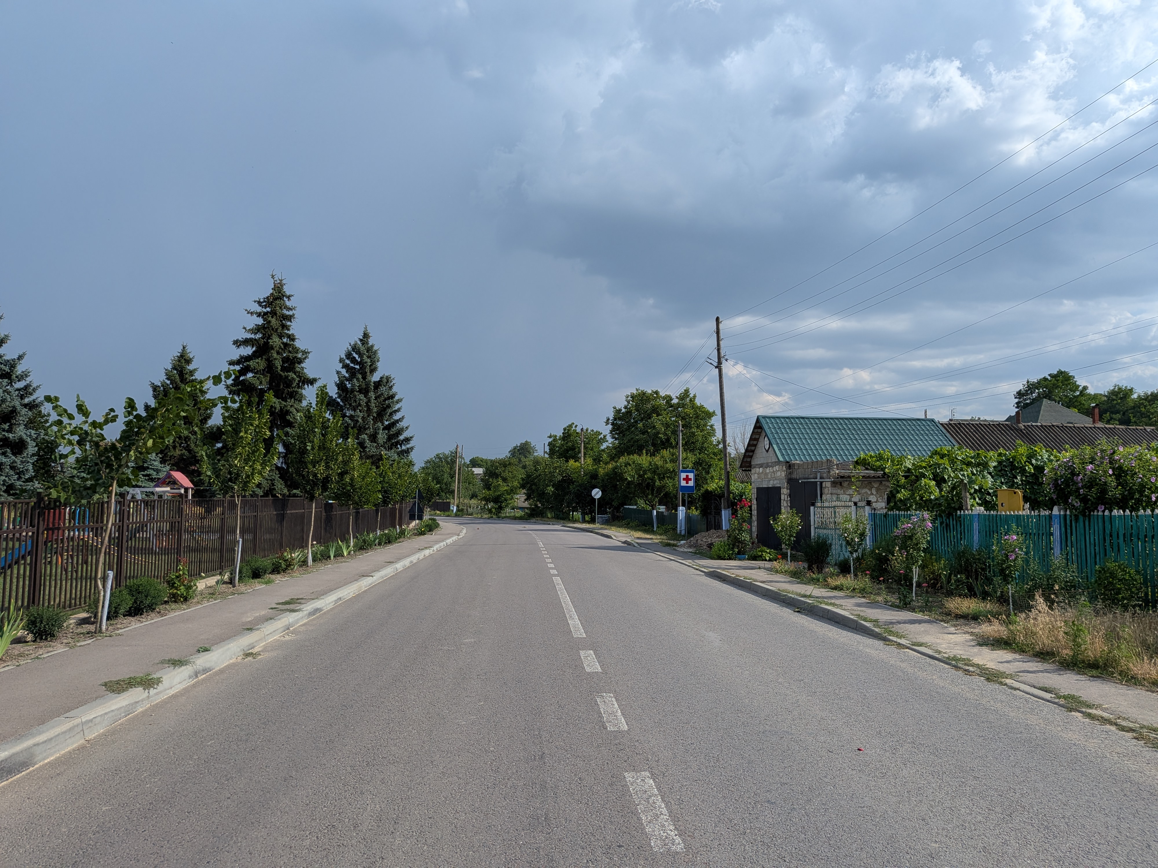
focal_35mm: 24
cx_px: 579
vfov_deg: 56.8
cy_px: 434
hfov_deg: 71.6
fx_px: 803
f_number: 1.7
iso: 23
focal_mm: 4.53
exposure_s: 1/2304
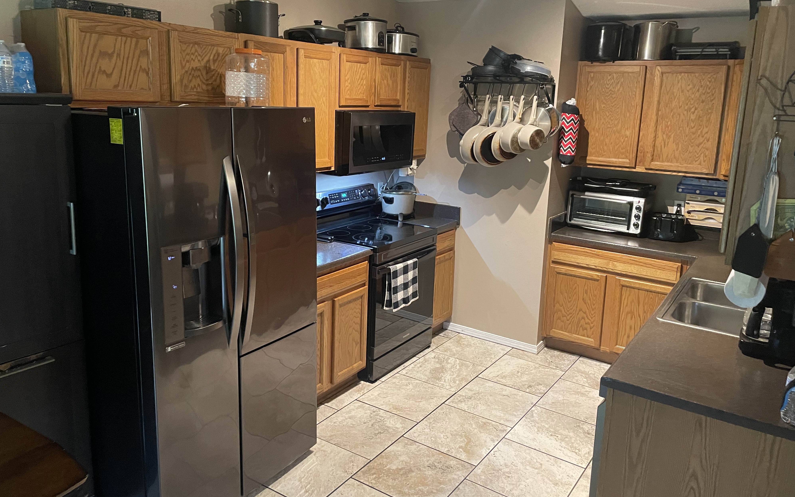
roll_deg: -1.6
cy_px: 222
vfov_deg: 44.5
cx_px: 403
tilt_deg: -12.4
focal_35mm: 28
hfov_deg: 66.5
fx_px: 607
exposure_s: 1/40
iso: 500
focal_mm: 4.2
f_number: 1.6
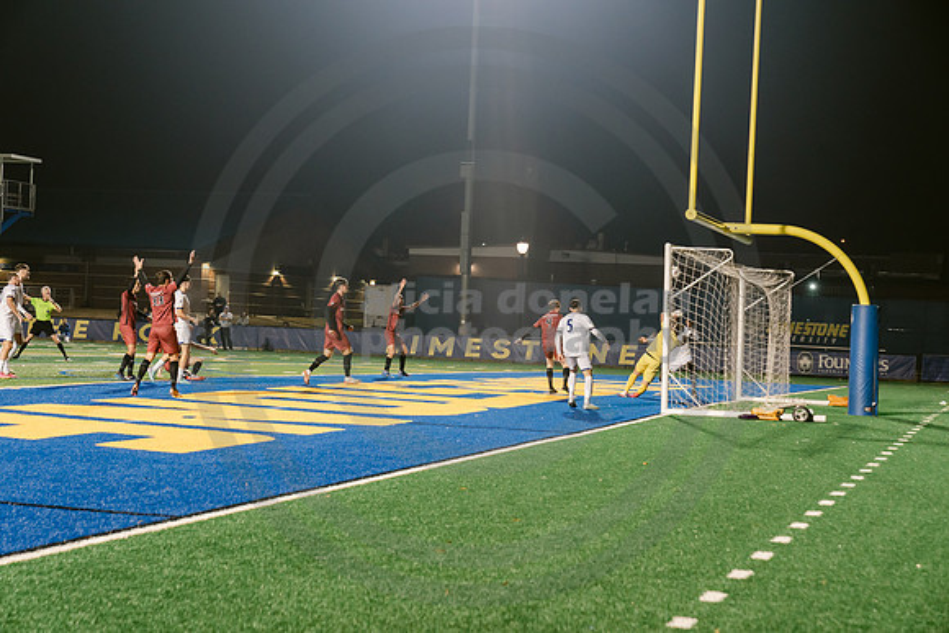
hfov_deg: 28.8
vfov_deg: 19.5
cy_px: 317
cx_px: 474
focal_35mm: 70
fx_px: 1846
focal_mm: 70
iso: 2500
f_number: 4.5
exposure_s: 1/200
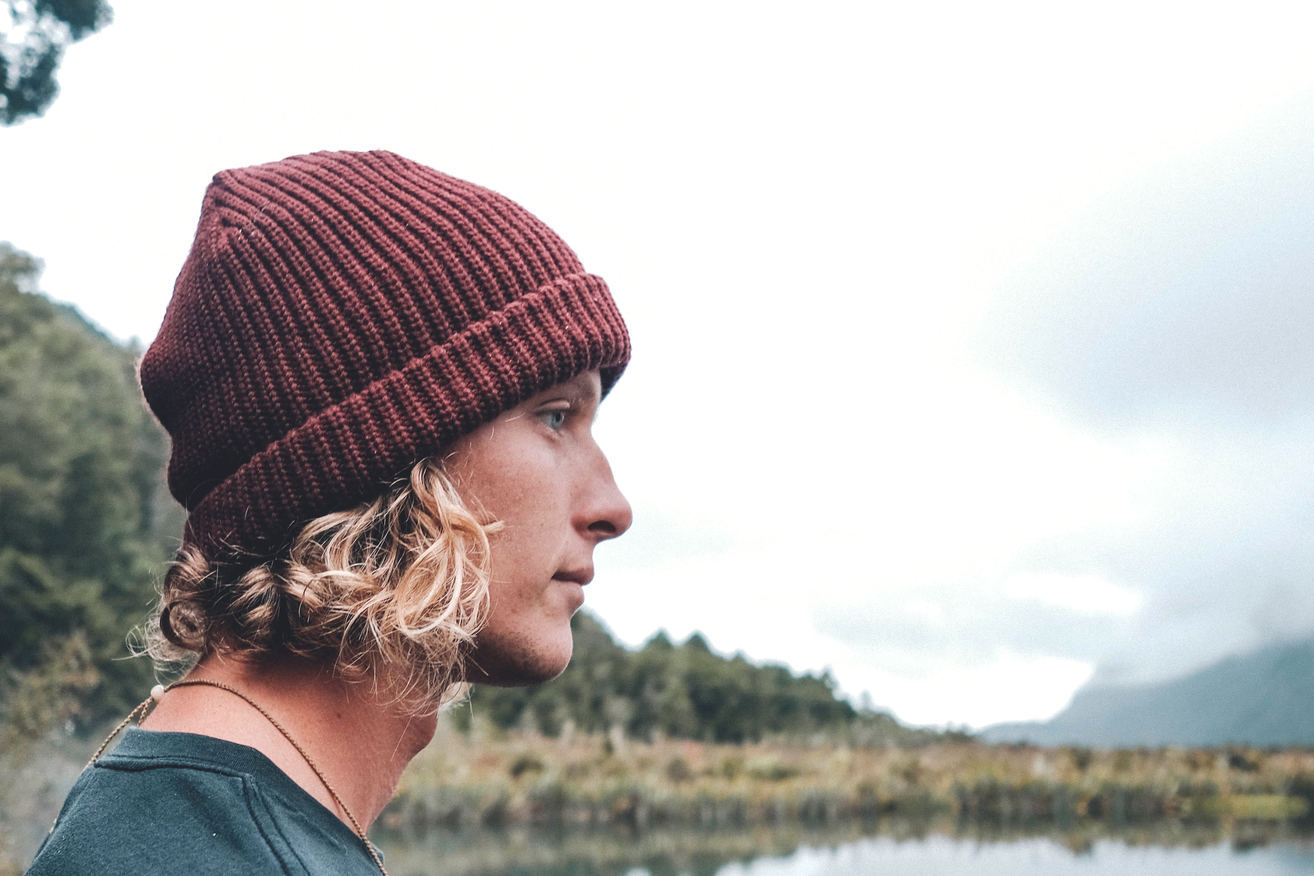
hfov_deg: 52.3
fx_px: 1314
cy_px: 486
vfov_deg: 36.8
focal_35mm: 36
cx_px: 461
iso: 100
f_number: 2.8
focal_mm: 14
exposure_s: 1/15
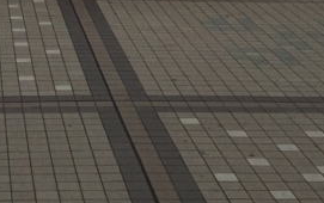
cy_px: -398
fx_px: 1025
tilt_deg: +12.6
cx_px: 26
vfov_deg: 9.2
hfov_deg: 17.7
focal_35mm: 116
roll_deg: -1.3
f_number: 2.2
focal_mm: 4.15
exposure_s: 1/2825
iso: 32
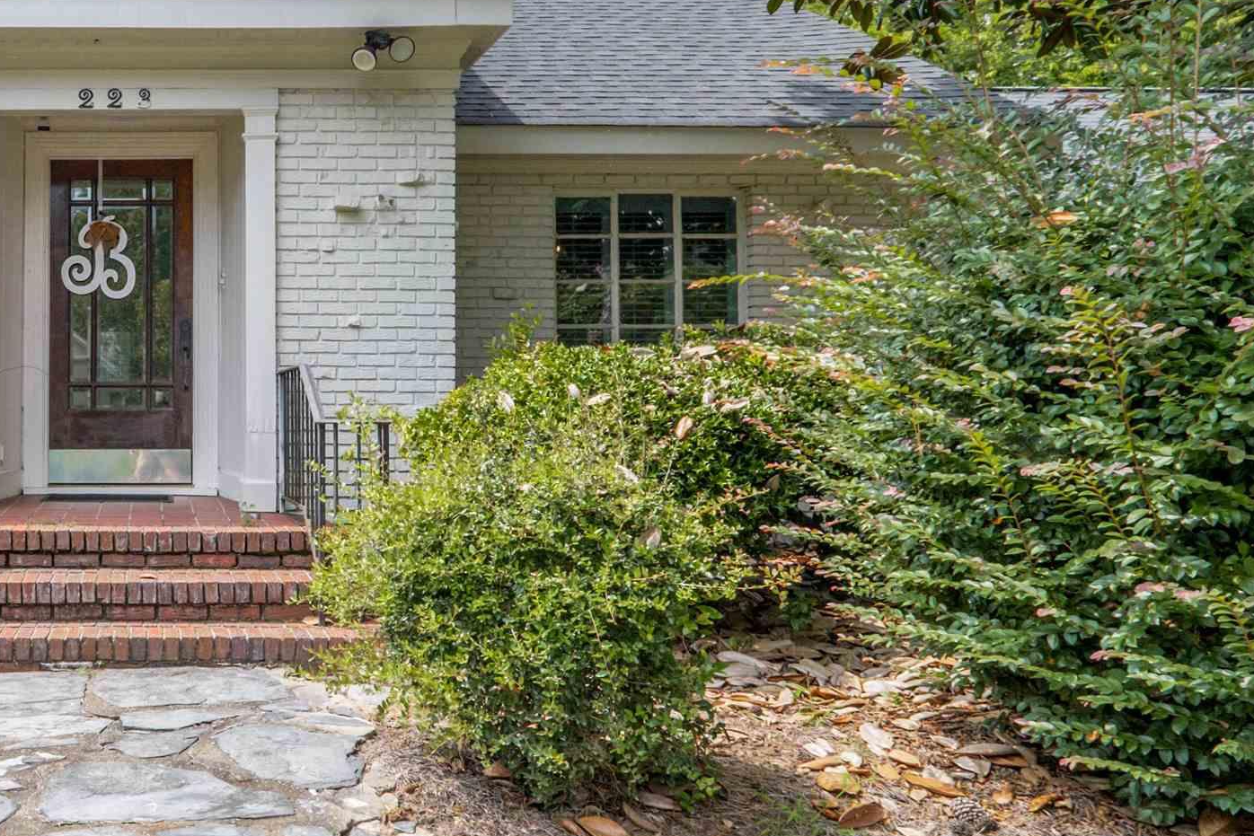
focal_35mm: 33
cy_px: 375
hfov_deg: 50.6
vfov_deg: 39.9
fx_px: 1150
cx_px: 121
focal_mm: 10
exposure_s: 1/750
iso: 1250
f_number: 7.1
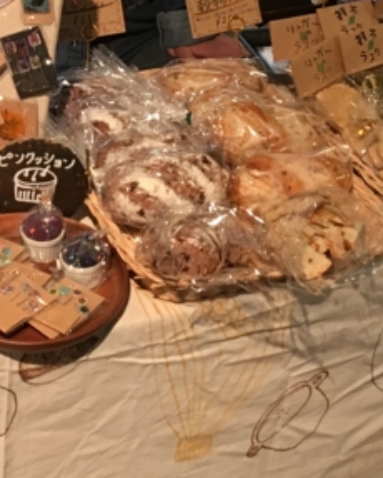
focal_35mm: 101
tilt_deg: -27.6
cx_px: 65
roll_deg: -2.1
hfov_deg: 15.1
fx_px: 1430
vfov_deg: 18.5
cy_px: 12
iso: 80
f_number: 2.2
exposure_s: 1/30
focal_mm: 4.15
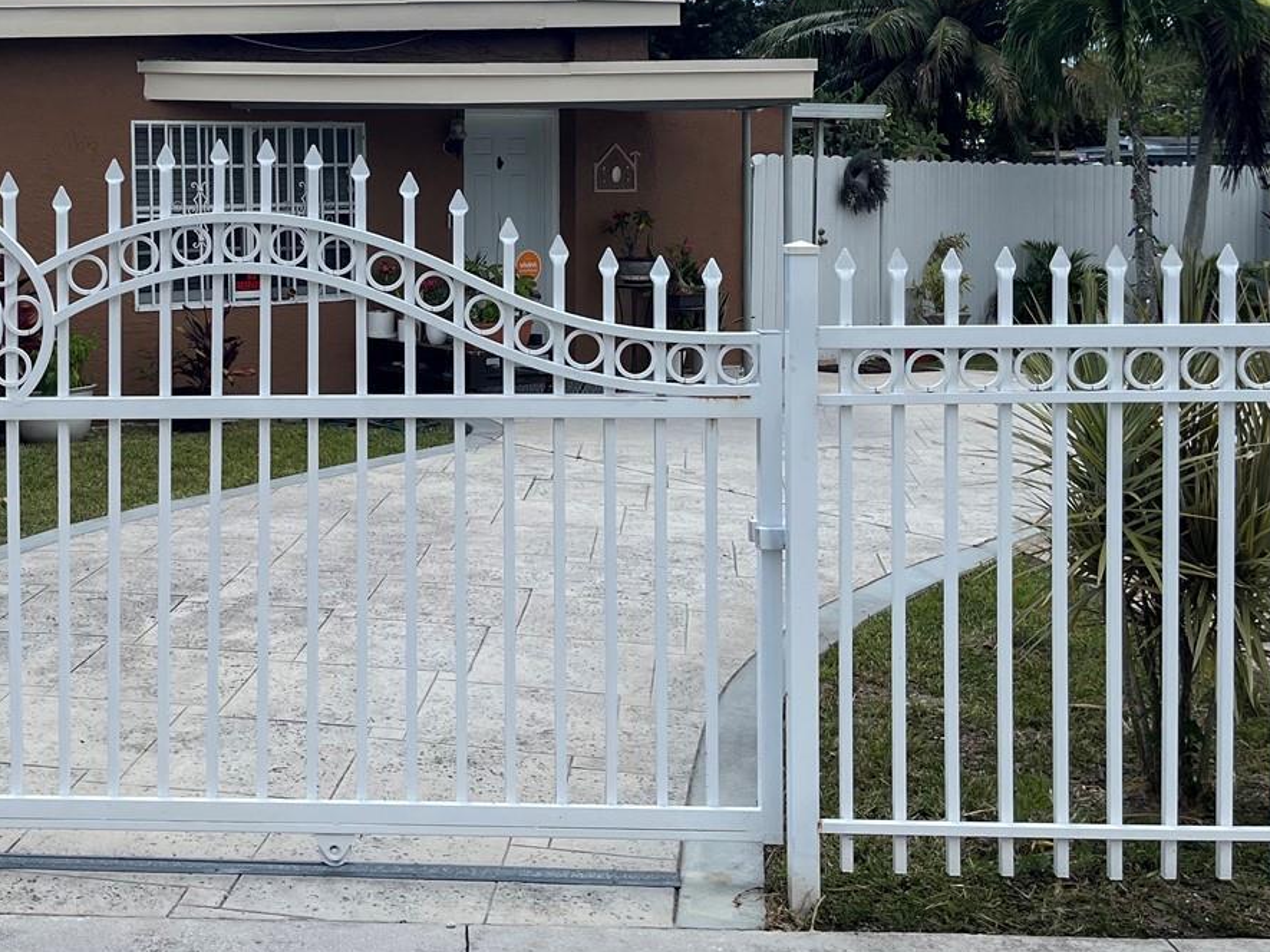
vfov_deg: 30.3
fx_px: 1725
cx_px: 342
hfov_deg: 39.5
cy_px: 224
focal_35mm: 47
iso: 50
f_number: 1.6
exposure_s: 1/4310
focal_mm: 5.1
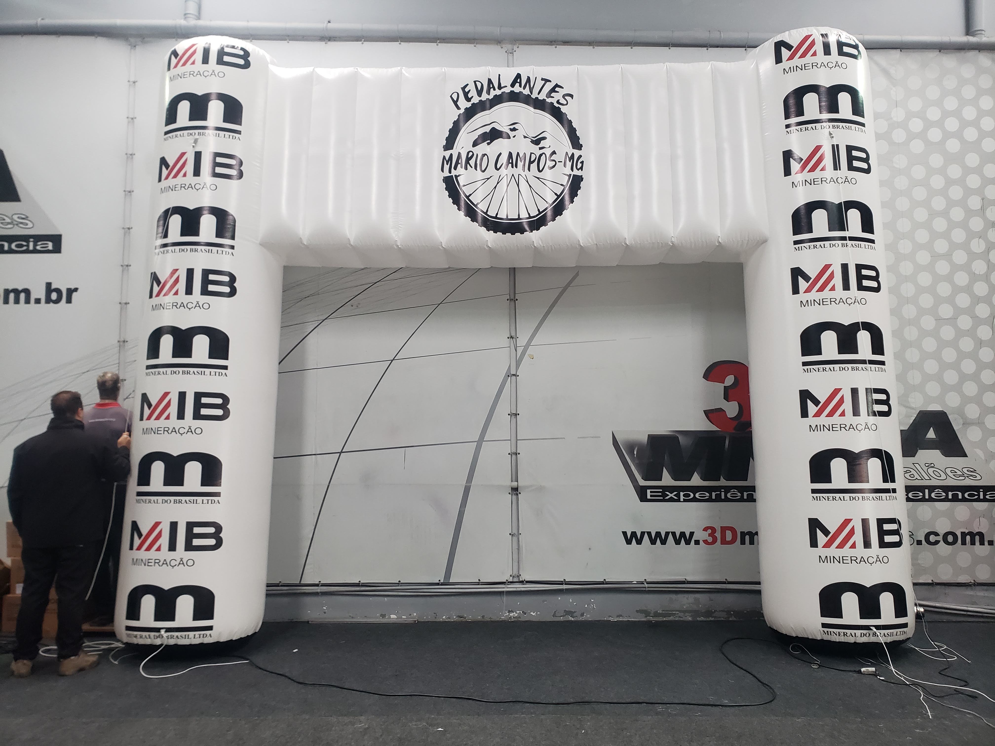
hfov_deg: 67.3
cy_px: 373
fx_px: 747
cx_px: 498
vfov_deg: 53.1
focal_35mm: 26
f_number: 2.4
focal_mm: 4.3
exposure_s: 1/60
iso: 400
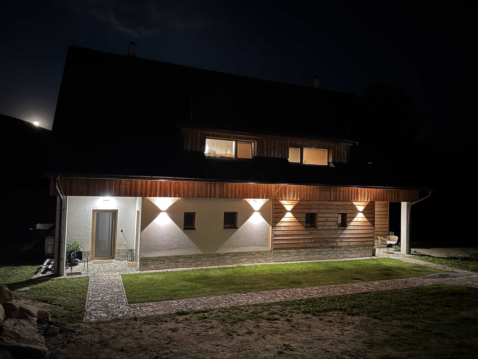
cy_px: 180
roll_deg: -1.0
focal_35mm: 24
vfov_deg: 56.8
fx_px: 331
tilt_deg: -0.2
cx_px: 239
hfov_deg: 71.6
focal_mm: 6.76
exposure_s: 1/9
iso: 1250
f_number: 1.78
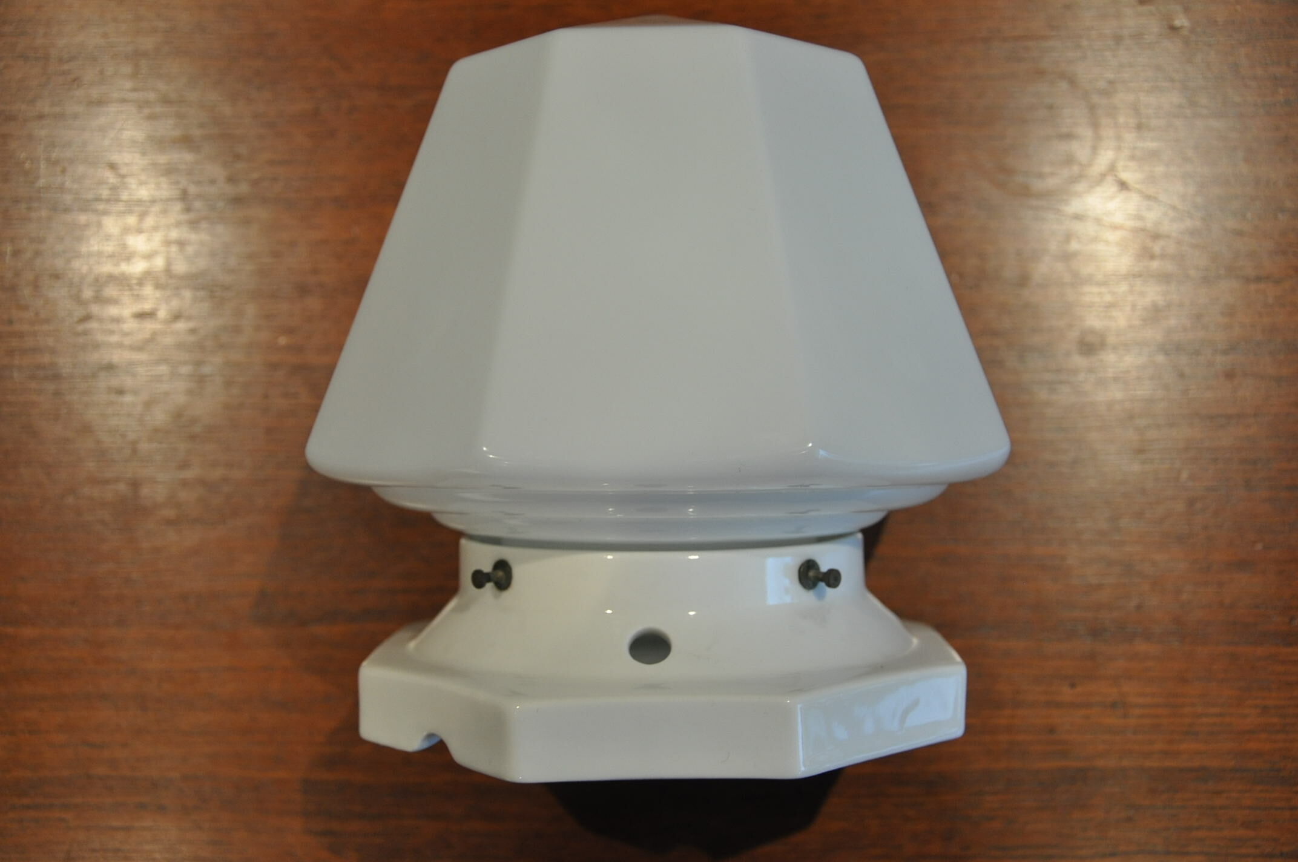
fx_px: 1621
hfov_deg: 43.7
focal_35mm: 45
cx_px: 649
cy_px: 431
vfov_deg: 29.8
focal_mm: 30
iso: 800
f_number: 4.2
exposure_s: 1/50
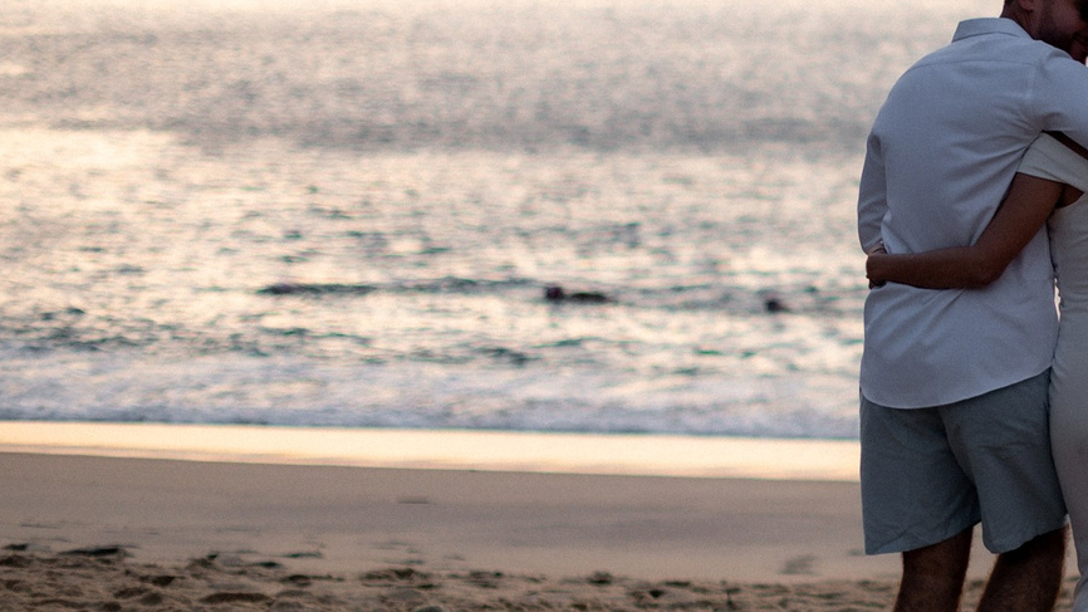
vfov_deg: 7.5
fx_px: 4616
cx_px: 1584
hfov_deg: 12.8
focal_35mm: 160
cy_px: -43
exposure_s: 1/1600
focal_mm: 50
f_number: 2
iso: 125
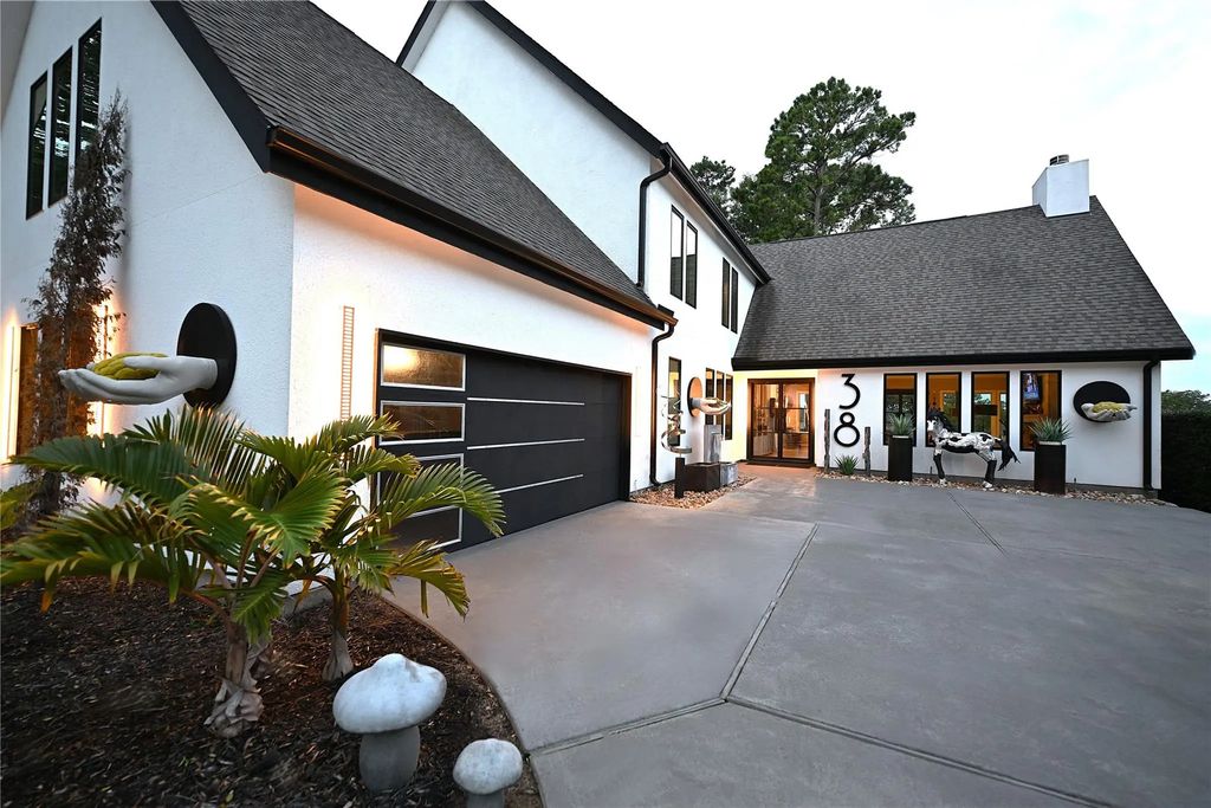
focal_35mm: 14
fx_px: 471
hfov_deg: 104.2
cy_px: 404
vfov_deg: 81.2
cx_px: 606
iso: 250
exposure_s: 1/15
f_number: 2.8
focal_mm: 14
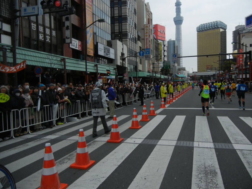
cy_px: 94
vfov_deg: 46.8
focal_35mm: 30
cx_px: 126
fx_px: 218
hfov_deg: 60.0
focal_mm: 5.4
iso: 160
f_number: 7
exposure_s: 1/540
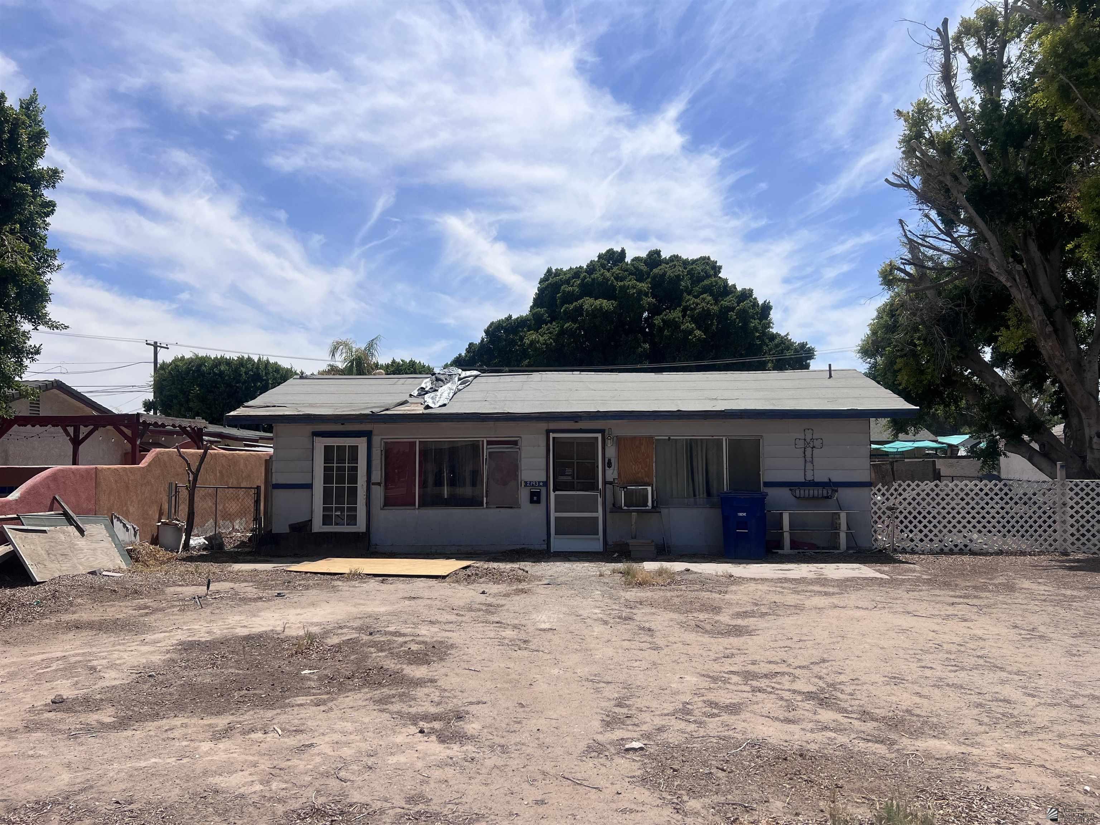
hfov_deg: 67.3
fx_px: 826
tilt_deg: +3.2
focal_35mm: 26
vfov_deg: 53.1
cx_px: 550
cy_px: 412
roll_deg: +0.3
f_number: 1.5
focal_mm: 5.7
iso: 50
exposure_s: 1/8000
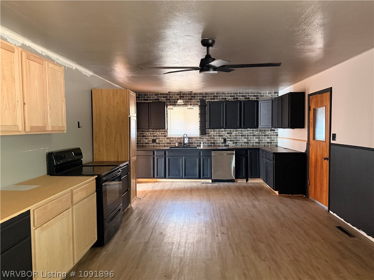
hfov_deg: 71.6
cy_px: 140
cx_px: 187
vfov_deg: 56.8
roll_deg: -0.1
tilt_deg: -2.5
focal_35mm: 24
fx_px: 259
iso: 800
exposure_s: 1/47
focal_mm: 6.76
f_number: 1.78
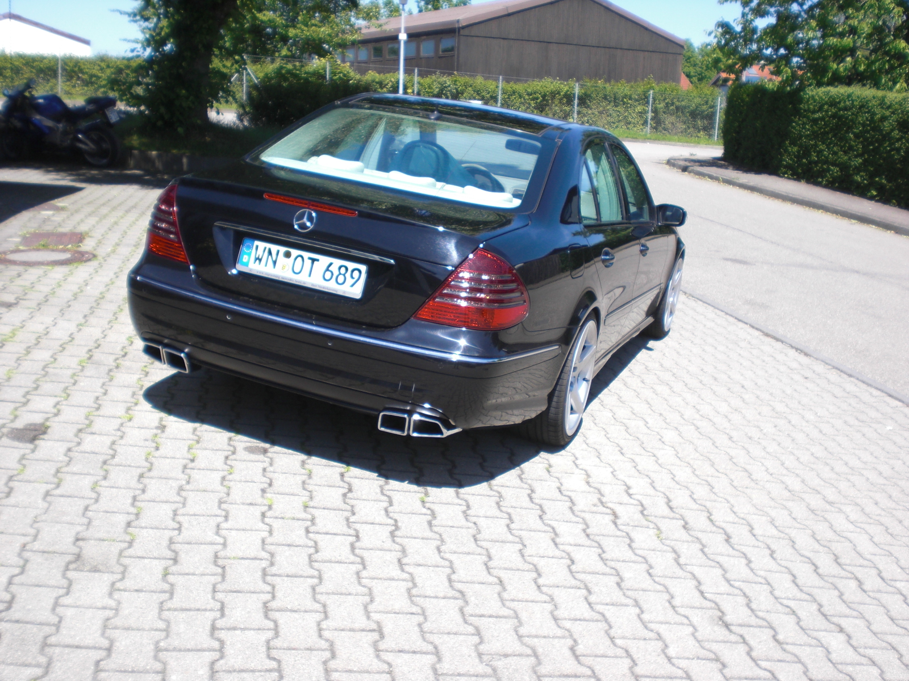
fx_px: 998
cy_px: 340
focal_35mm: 38
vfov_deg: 37.7
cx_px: 454
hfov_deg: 49.0
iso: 64
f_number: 3.1
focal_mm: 6.3
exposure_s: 1/500
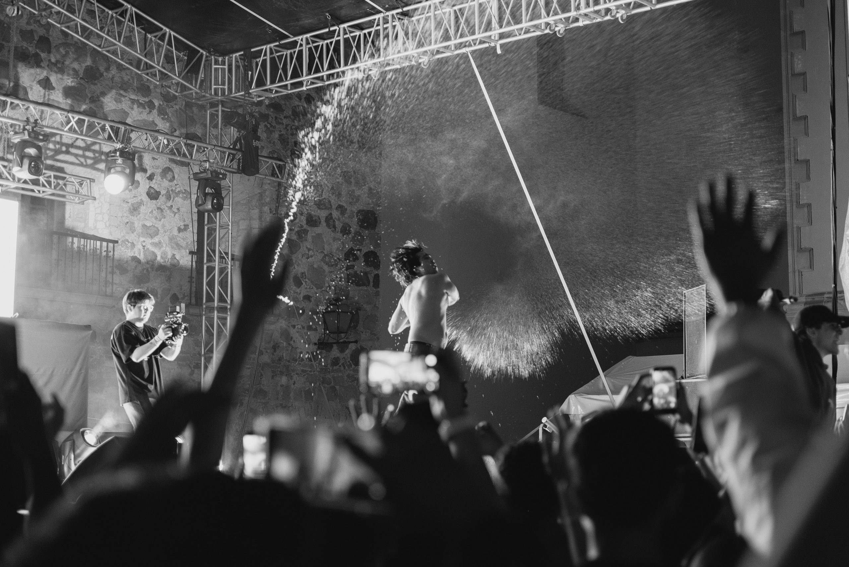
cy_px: 284
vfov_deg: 22.3
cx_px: 424
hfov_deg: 32.9
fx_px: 1439
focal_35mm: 61
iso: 3200
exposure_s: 1/160
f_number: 3.2
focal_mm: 61
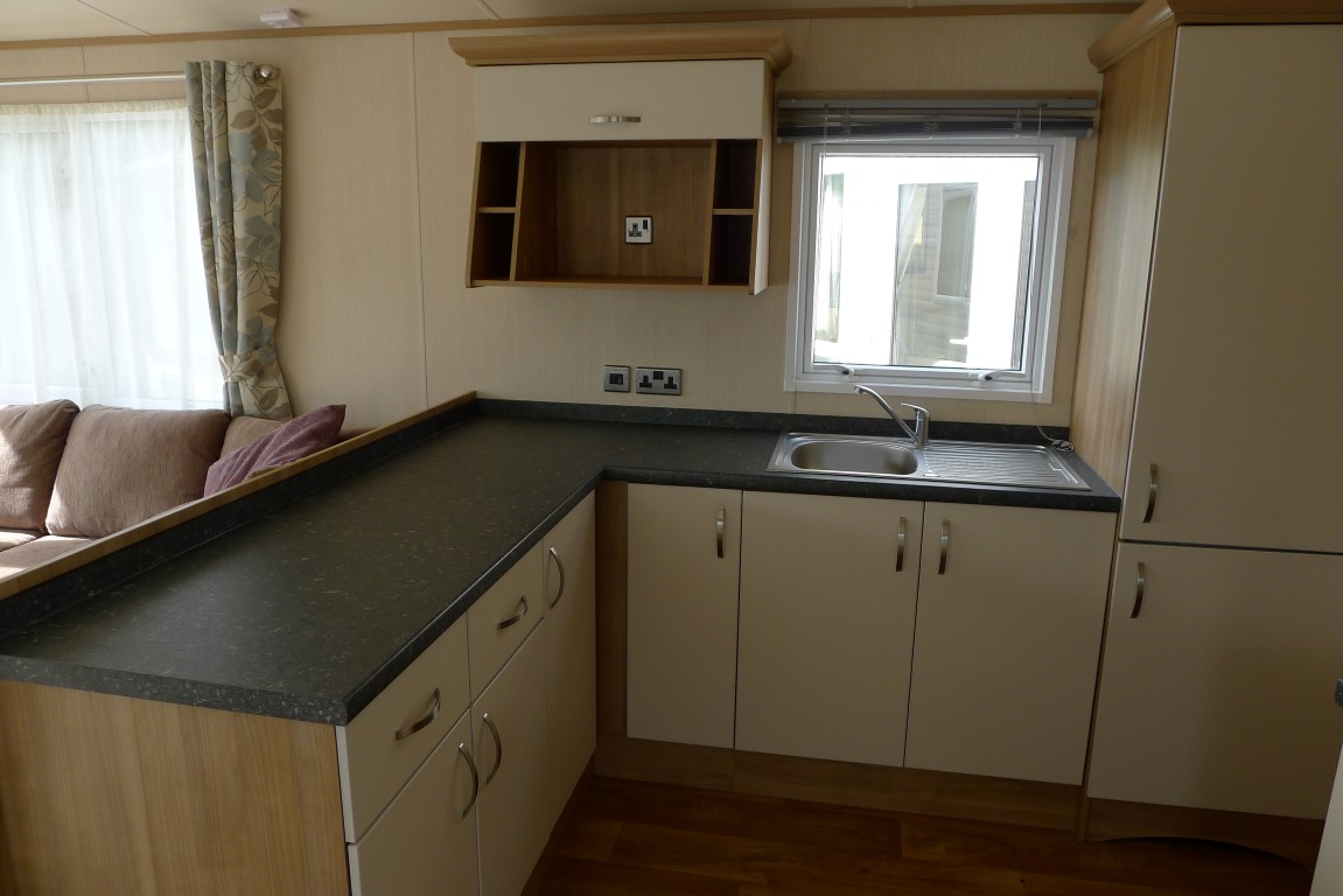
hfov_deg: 73.7
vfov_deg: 53.2
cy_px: 448
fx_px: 896
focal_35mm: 24
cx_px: 672
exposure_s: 1/125
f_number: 2.8
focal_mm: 5.1
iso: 80
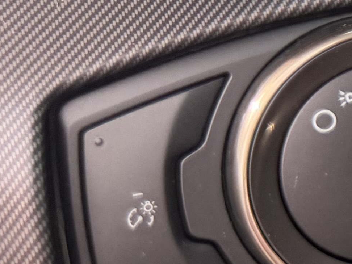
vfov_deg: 10.0
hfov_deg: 10.9
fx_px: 1434
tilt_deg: -10.5
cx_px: 952
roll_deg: -1.5
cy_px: -197
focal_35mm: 141
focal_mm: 6.76
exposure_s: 1/377
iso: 80
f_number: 1.78
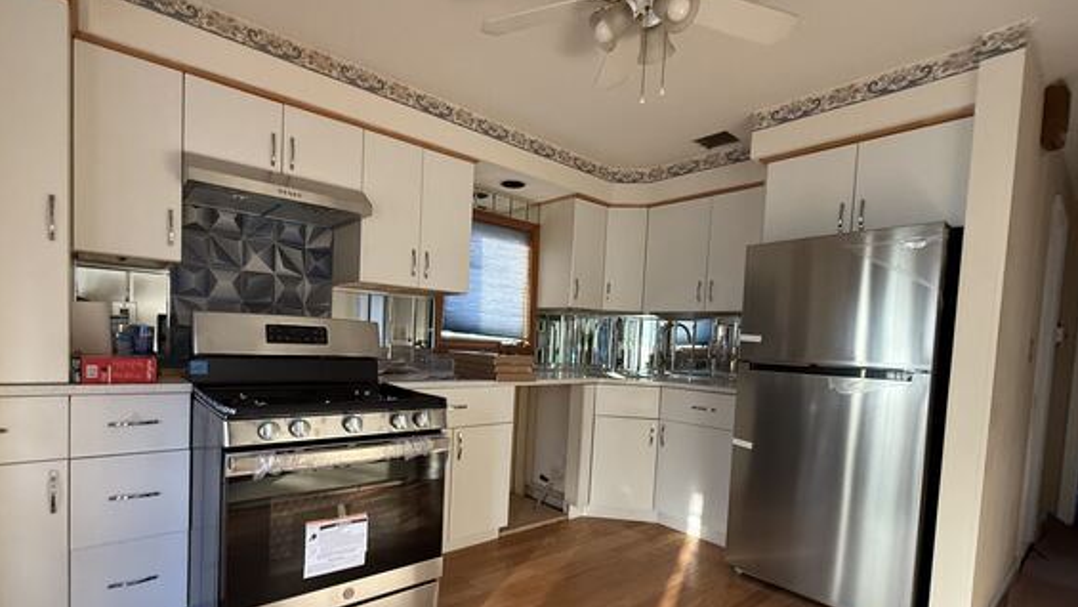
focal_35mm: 18
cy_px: 366
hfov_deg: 92.3
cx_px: 480
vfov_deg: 60.5
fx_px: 515
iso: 320
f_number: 2.2
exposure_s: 1/99
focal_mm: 2.22
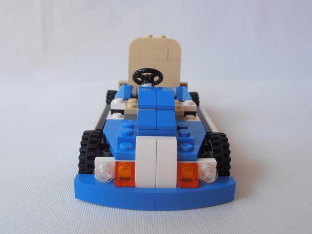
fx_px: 333
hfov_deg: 50.1
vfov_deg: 38.7
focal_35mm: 37
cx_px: 156
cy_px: 117
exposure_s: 1/50
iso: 80
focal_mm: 6.61
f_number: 3.9
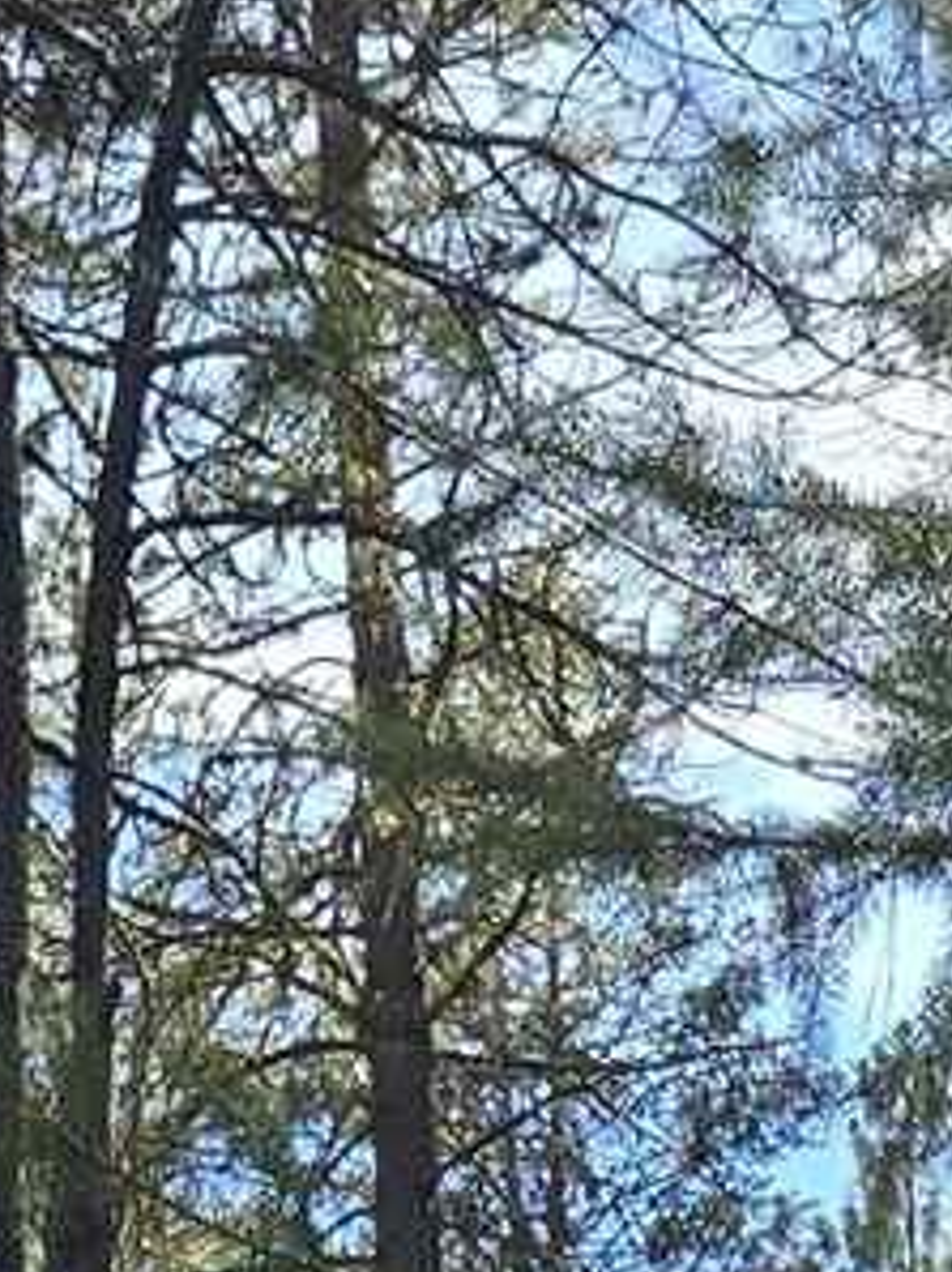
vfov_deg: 9.3
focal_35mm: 178
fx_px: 6536
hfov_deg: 8.2
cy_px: 3513
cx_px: 1229
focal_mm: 5.4
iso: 25
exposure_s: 1/814
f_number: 1.8
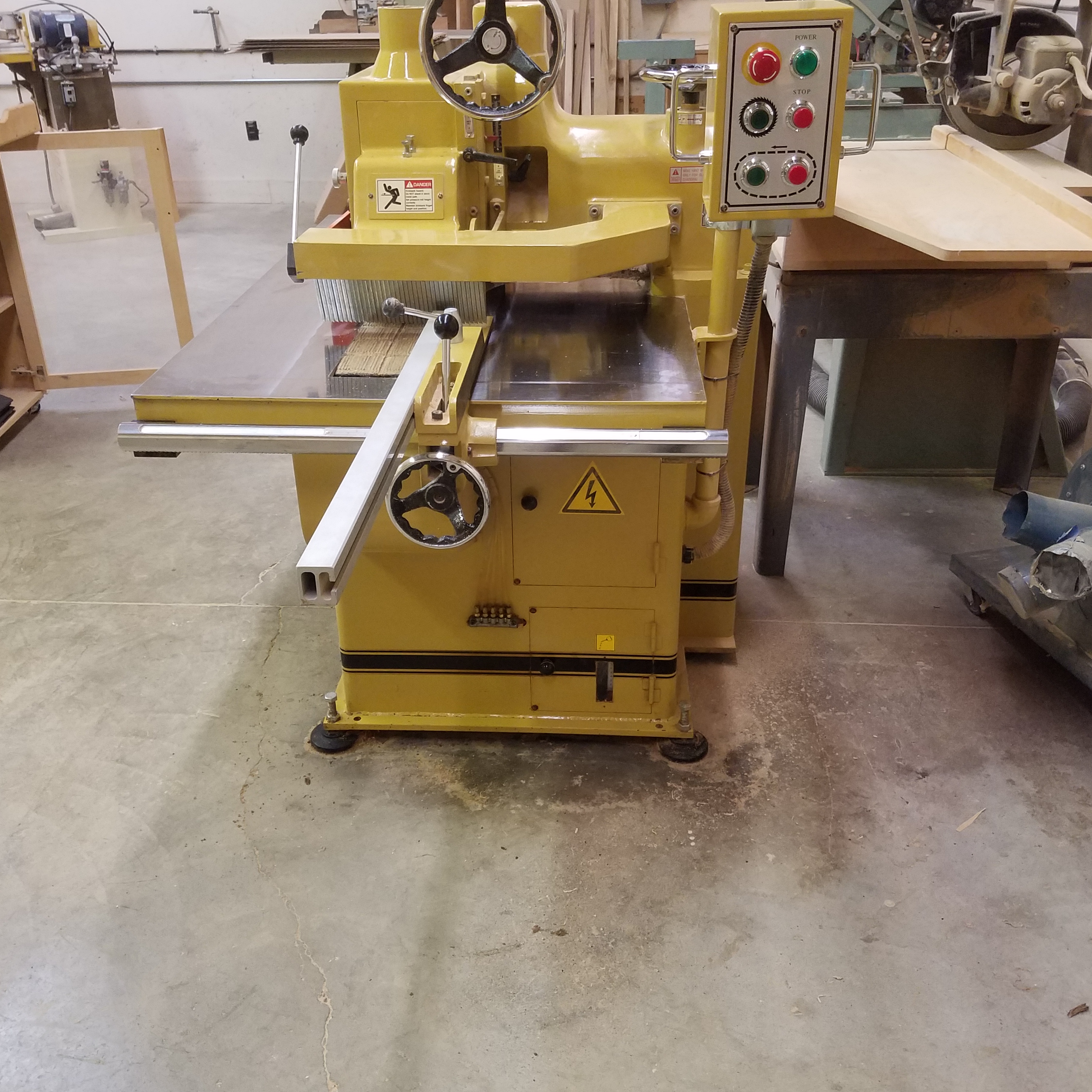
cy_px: 541
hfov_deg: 52.5
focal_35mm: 31
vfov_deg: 52.5
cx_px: 546
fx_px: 1106
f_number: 1.7
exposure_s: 1/24
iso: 200
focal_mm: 4.2
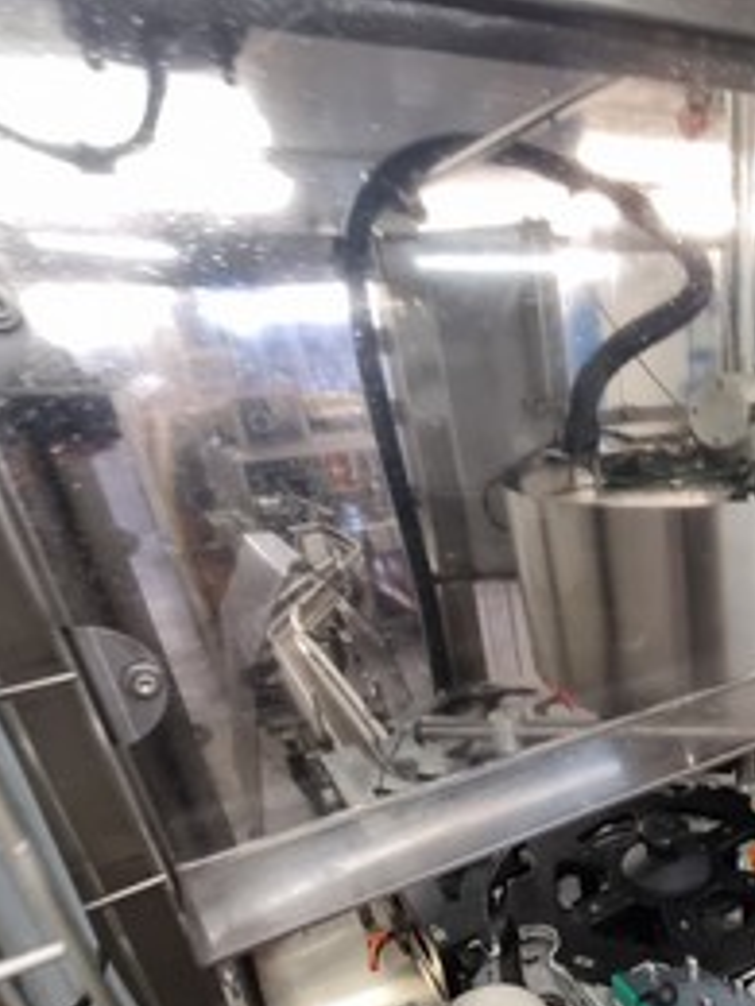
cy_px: 739
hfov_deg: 50.2
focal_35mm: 24
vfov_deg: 67.6
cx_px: 685
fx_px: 698
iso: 320
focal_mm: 2.2
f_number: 2.2
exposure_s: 1/50
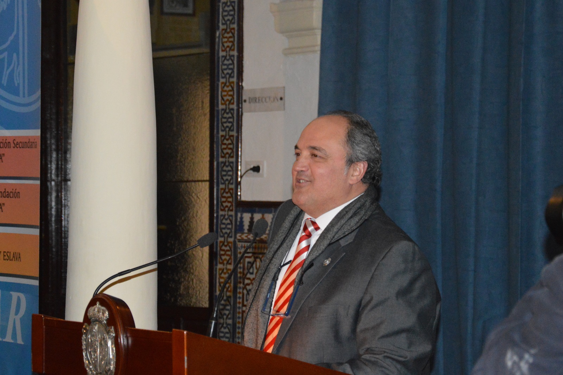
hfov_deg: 18.2
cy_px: 188
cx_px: 282
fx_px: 1758
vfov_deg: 12.2
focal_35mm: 112
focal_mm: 75
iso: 3200
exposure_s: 1/60
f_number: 5.3
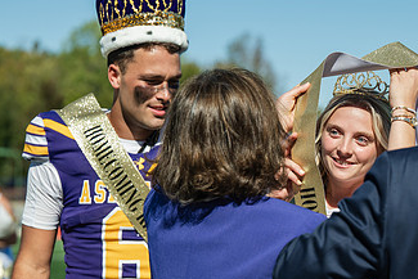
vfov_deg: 9.7
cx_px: 318
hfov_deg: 14.5
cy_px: 246
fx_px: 1638
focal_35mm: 141
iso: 100
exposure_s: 1/1250
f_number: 3.5
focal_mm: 79
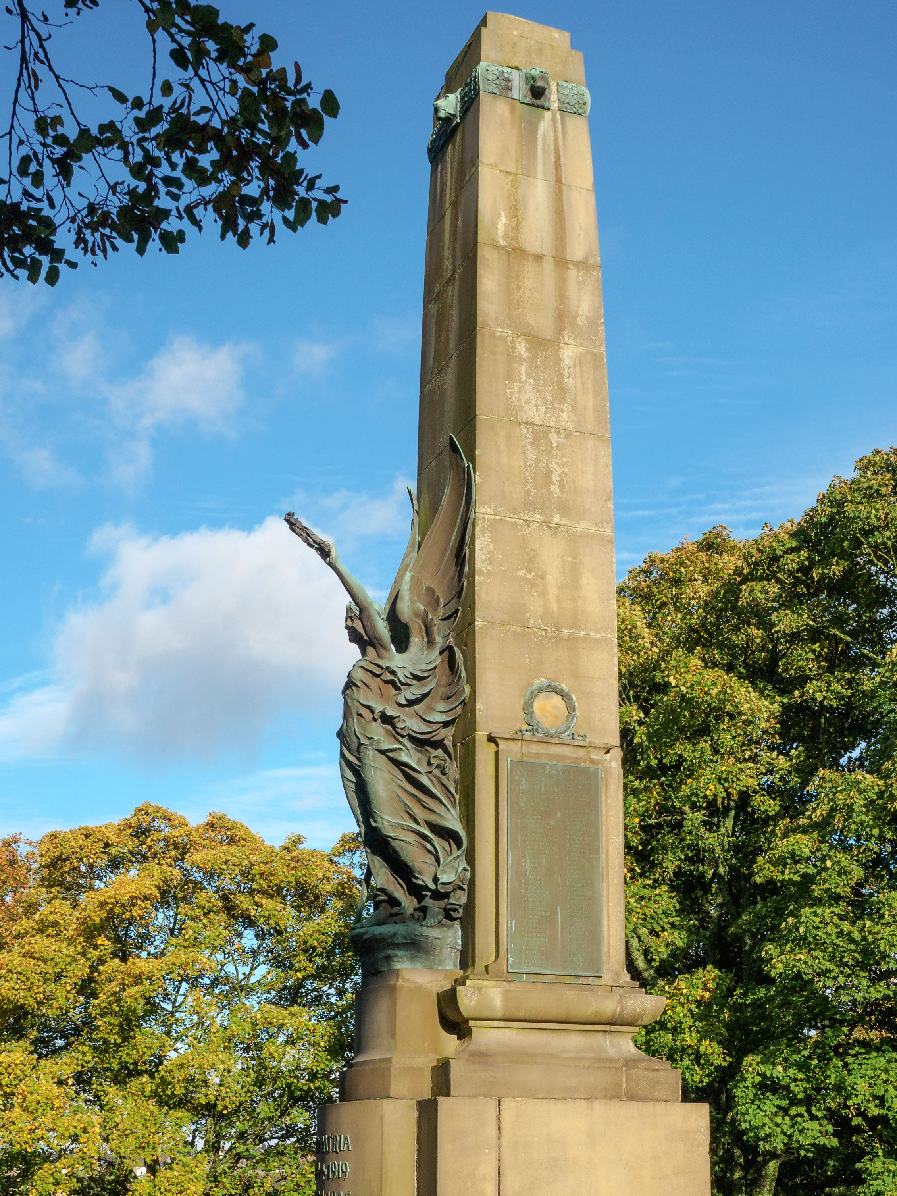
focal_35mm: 52
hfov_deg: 27.9
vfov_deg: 36.5
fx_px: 1796
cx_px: 564
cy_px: 770
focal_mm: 17
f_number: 6.3
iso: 400
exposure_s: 1/2000
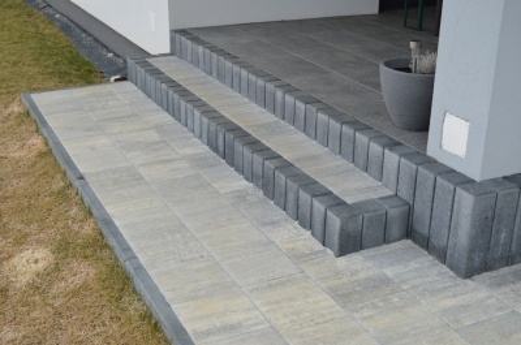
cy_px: 172
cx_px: 260
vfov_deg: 26.4
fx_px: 737
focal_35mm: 51
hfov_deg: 39.0
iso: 100
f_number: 6.3
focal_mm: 34
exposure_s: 1/160
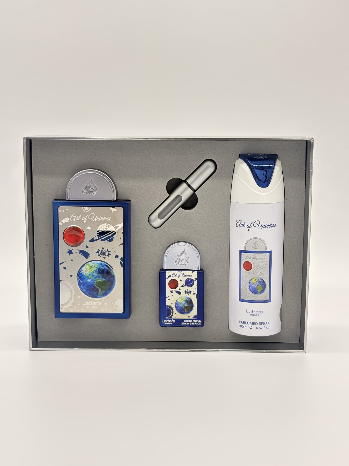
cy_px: 233
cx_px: 174
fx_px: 699
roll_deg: +0.2
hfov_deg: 28.0
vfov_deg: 36.8
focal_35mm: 52
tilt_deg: -9.7
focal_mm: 5.96
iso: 32
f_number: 1.6
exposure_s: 1/209
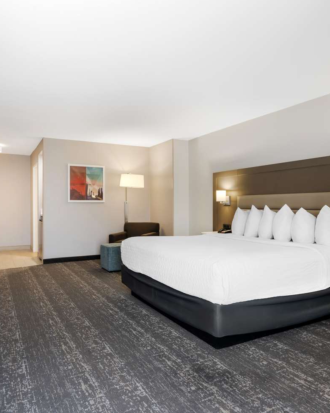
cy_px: 209
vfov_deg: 66.0
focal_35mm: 26
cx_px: 157
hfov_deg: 54.9
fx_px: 317
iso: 400
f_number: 11
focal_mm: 18
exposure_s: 1
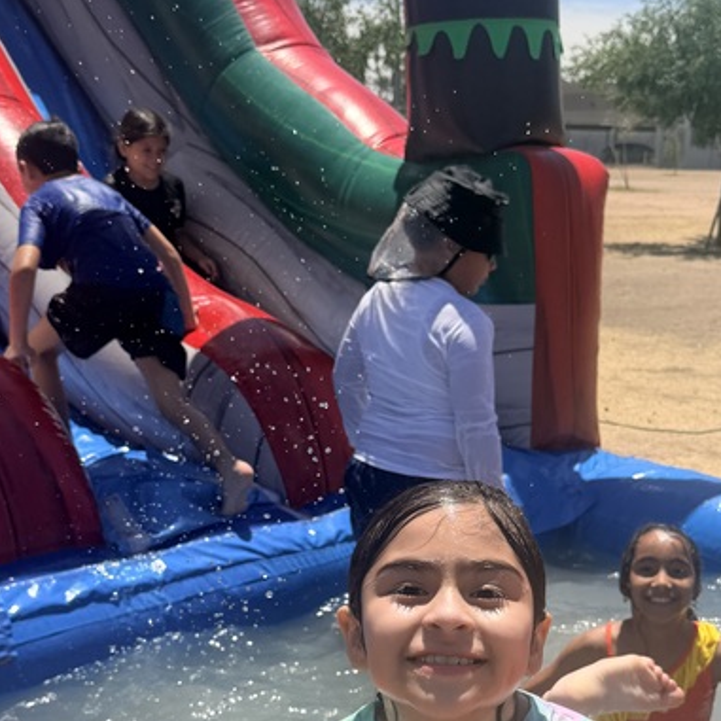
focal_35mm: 57
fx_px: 1343
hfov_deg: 29.9
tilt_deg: -16.6
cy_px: 560
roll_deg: -1.0
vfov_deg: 29.5
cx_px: 452
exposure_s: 1/4673
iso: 80
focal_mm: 6.76
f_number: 1.78
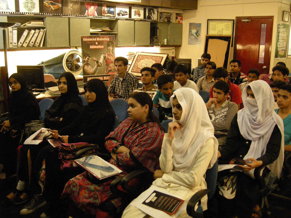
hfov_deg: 52.6
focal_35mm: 35
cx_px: 146
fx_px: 294
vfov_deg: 40.7
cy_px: 109
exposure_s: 1/11
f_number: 2.7
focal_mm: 7.5
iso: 800
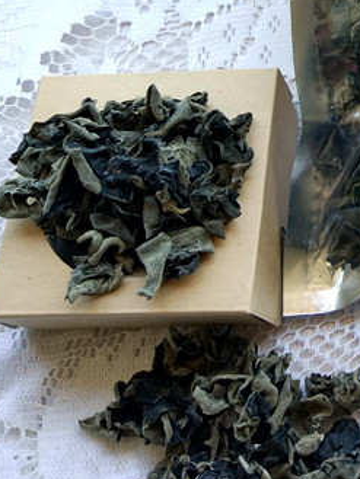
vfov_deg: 27.3
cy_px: 31
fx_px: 942
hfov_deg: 20.4
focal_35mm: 68
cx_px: 418
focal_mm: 4.26
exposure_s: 1/50
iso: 102
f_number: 2
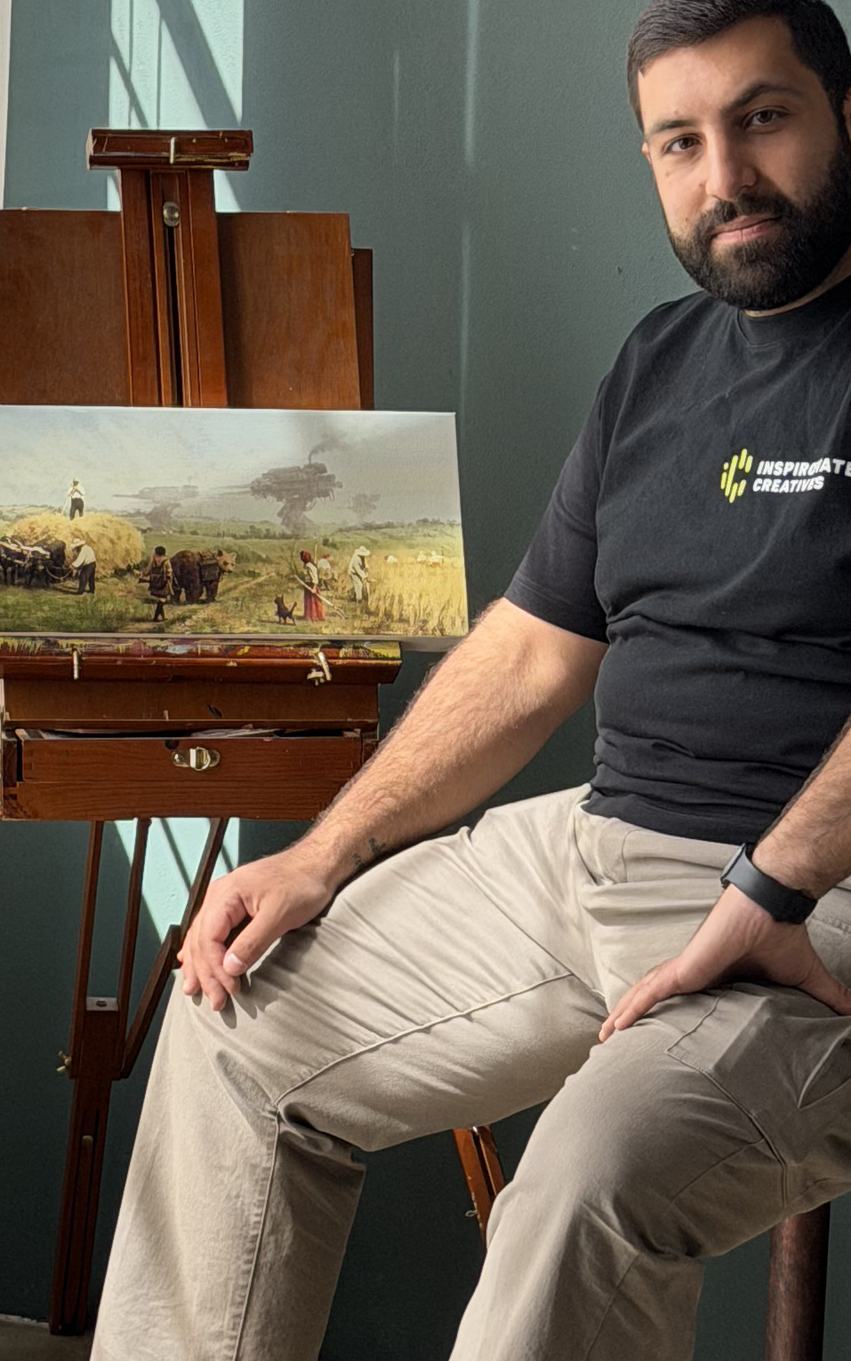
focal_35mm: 134
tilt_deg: -9.2
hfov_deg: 9.8
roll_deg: -0.9
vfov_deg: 15.6
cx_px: 390
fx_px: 4972
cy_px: 854
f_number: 1.78
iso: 100
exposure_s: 1/611
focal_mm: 6.76
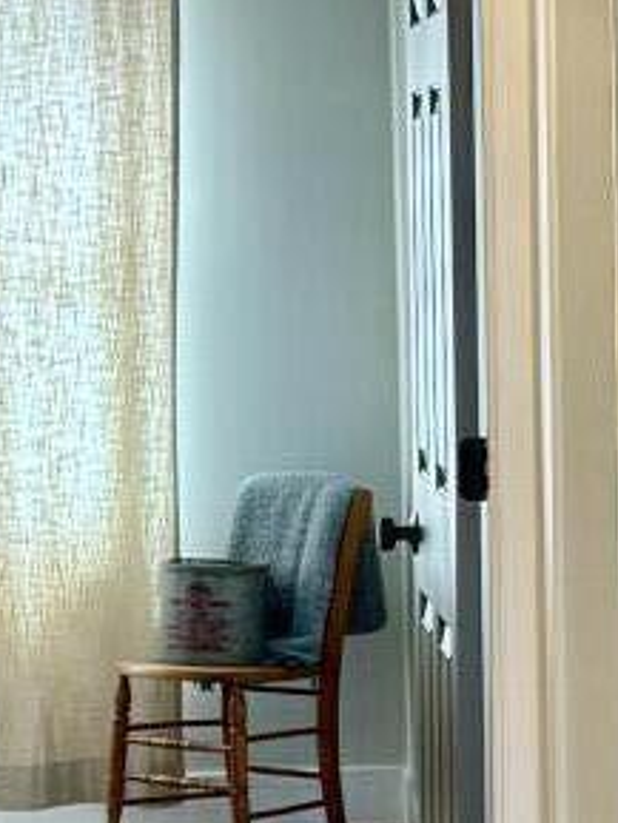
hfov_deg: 8.8
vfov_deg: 11.9
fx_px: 3949
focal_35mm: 166
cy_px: 404
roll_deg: +0.9
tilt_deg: -4.0
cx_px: 869
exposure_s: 1/60
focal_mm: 6.76
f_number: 1.78
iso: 100
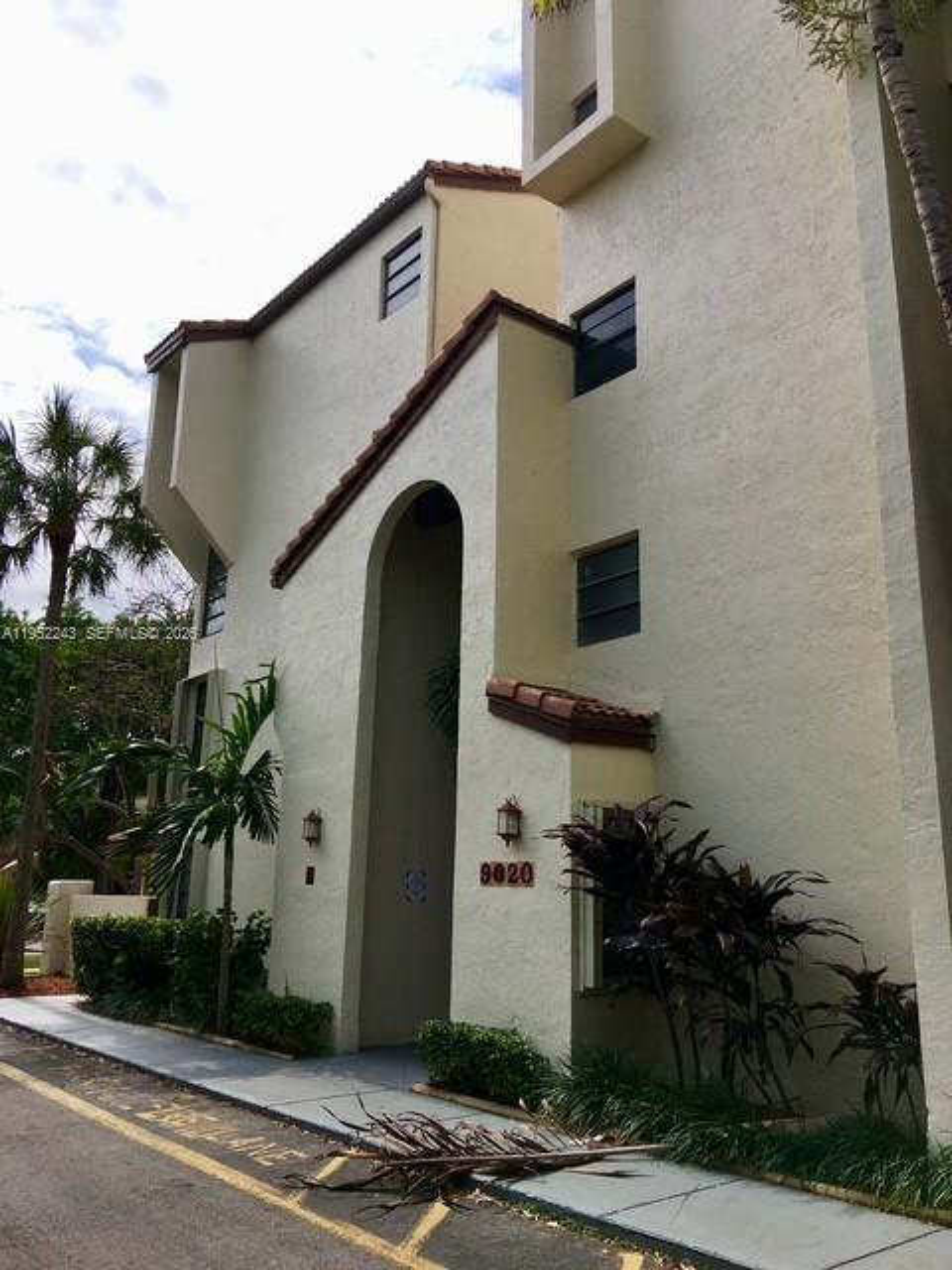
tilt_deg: +14.4
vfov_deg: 61.7
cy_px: 635
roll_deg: -0.1
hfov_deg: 48.2
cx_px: 476
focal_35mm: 29
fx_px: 1063
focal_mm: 4.15
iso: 25
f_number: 2.2
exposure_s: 1/2481
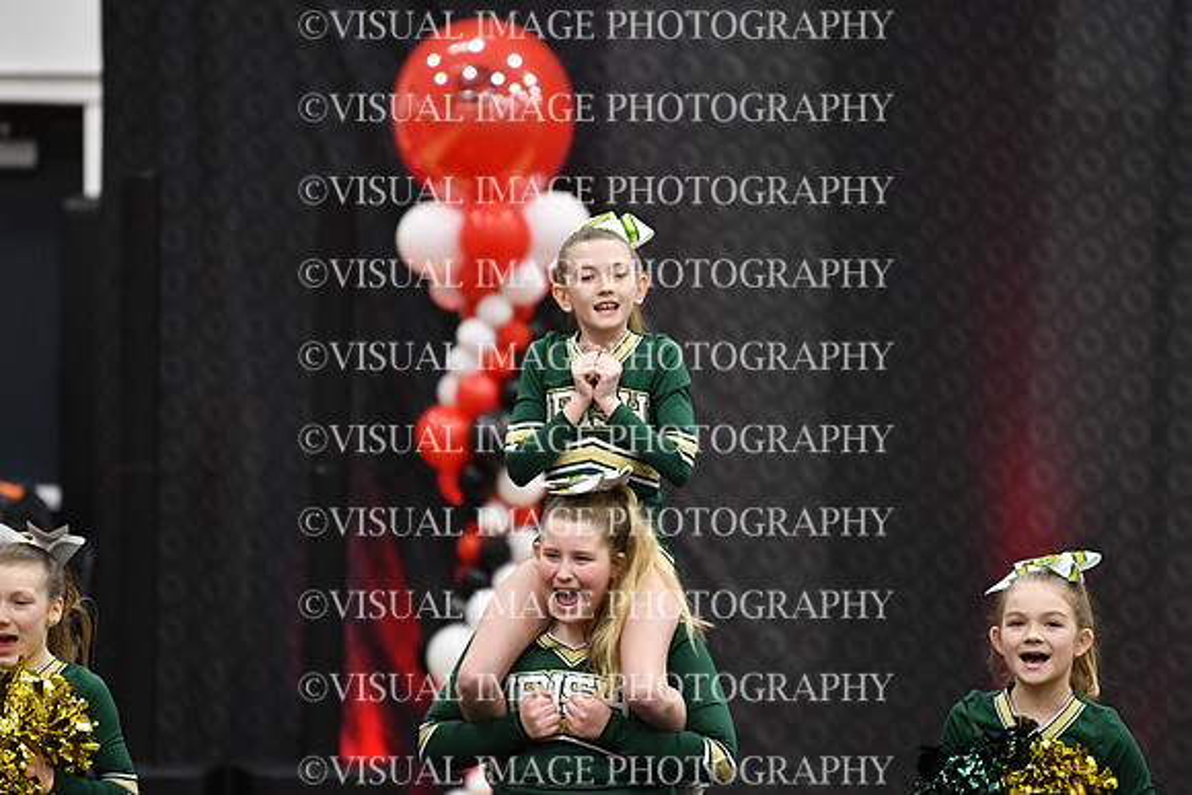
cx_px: 596
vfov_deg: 4.6
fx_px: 9935
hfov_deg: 6.9
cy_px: 398
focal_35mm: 300
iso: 5000
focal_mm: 200
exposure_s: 1/800
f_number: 2.8
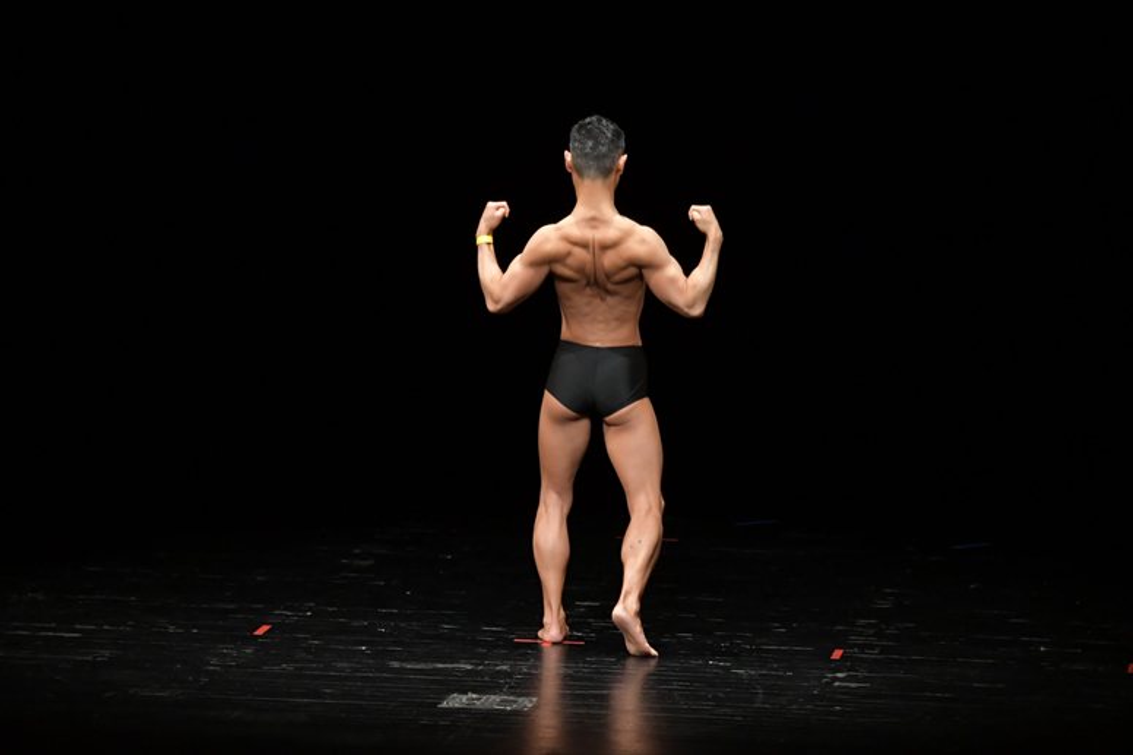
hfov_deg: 8.6
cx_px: 566
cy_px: 378
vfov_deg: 5.7
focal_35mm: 240
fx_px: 7550
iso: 3200
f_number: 5.6
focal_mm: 160
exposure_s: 1/400
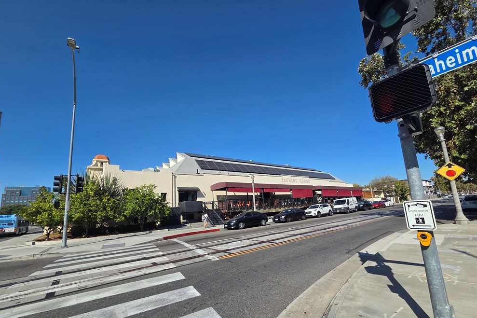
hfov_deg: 104.3
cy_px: 178
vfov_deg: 80.9
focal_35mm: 14
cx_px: 235
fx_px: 185
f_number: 2.2
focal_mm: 2.2
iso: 50
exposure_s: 1/2551
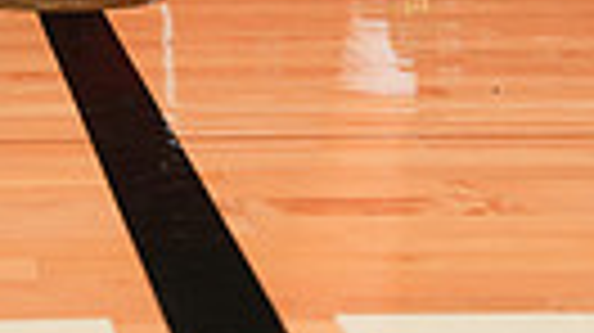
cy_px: -644
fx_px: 2581
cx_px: 14
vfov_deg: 6.7
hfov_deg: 13.0
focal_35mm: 164
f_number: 6.3
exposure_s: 1/200
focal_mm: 46
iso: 250
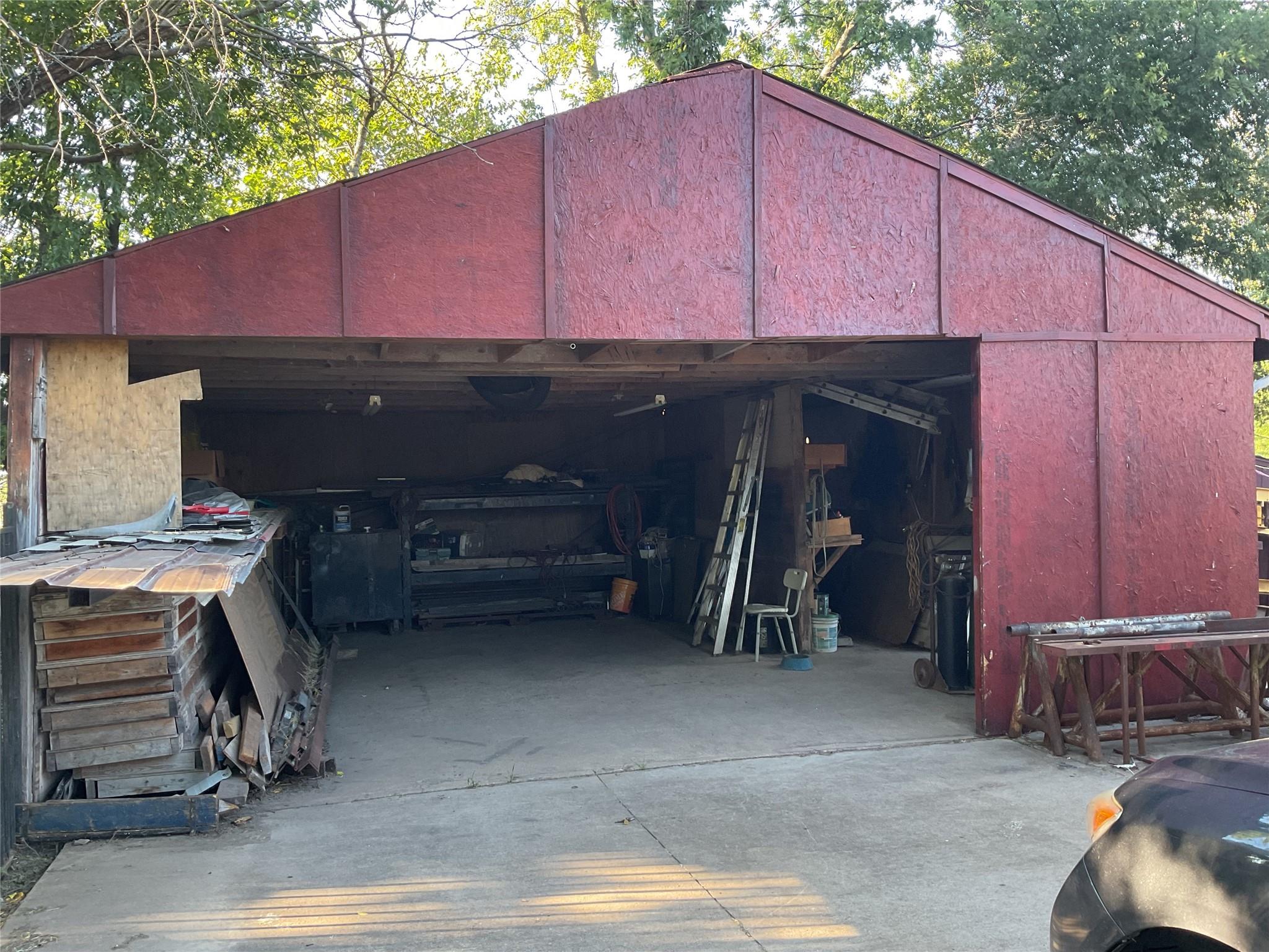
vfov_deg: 48.2
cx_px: 634
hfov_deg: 61.7
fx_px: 1063
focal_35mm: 29
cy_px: 476
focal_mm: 3
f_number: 1.8
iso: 64
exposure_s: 1/120
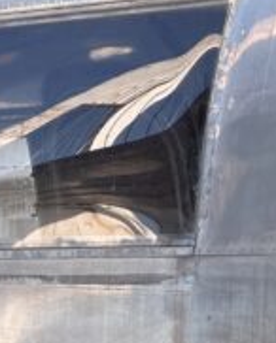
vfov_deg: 6.0
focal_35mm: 322
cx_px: 185
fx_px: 3282
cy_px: 358
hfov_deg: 4.8
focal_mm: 16.89
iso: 50
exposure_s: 1/451
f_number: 2.8
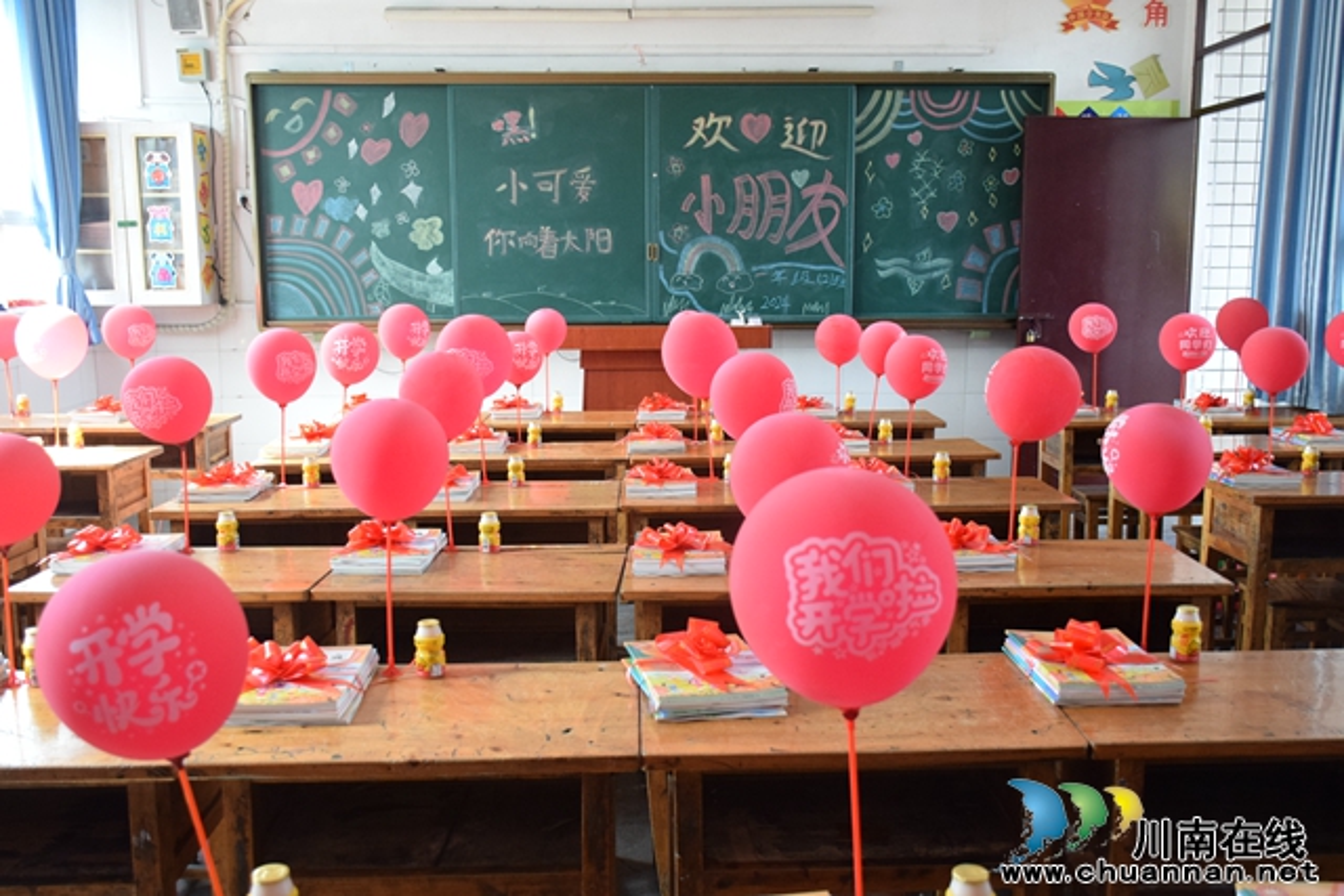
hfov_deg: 55.1
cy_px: 448
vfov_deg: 38.4
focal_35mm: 34
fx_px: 1288
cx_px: 672
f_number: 4
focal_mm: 23
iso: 2000
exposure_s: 1/250
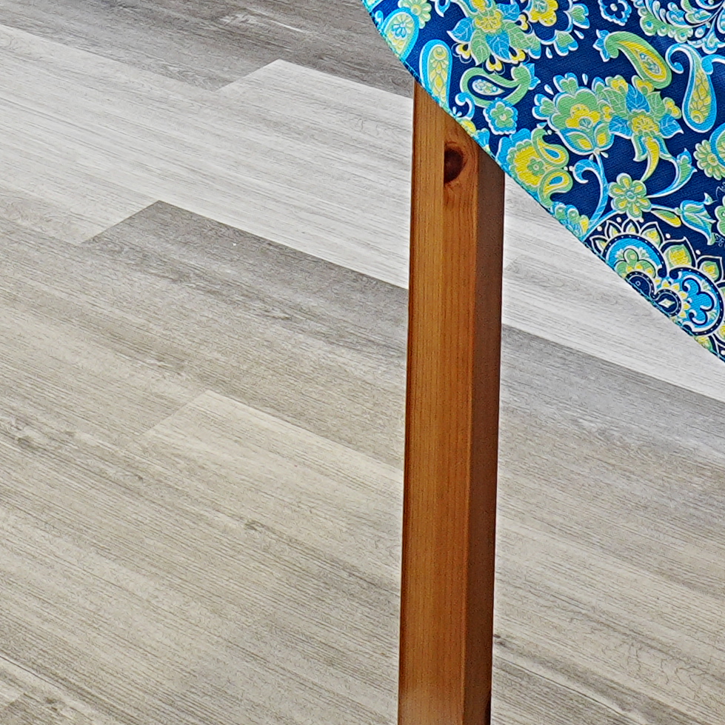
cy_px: -765
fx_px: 2101
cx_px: 18
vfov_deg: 15.3
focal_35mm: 89
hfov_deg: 19.1
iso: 100
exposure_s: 1/3
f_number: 8
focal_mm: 11
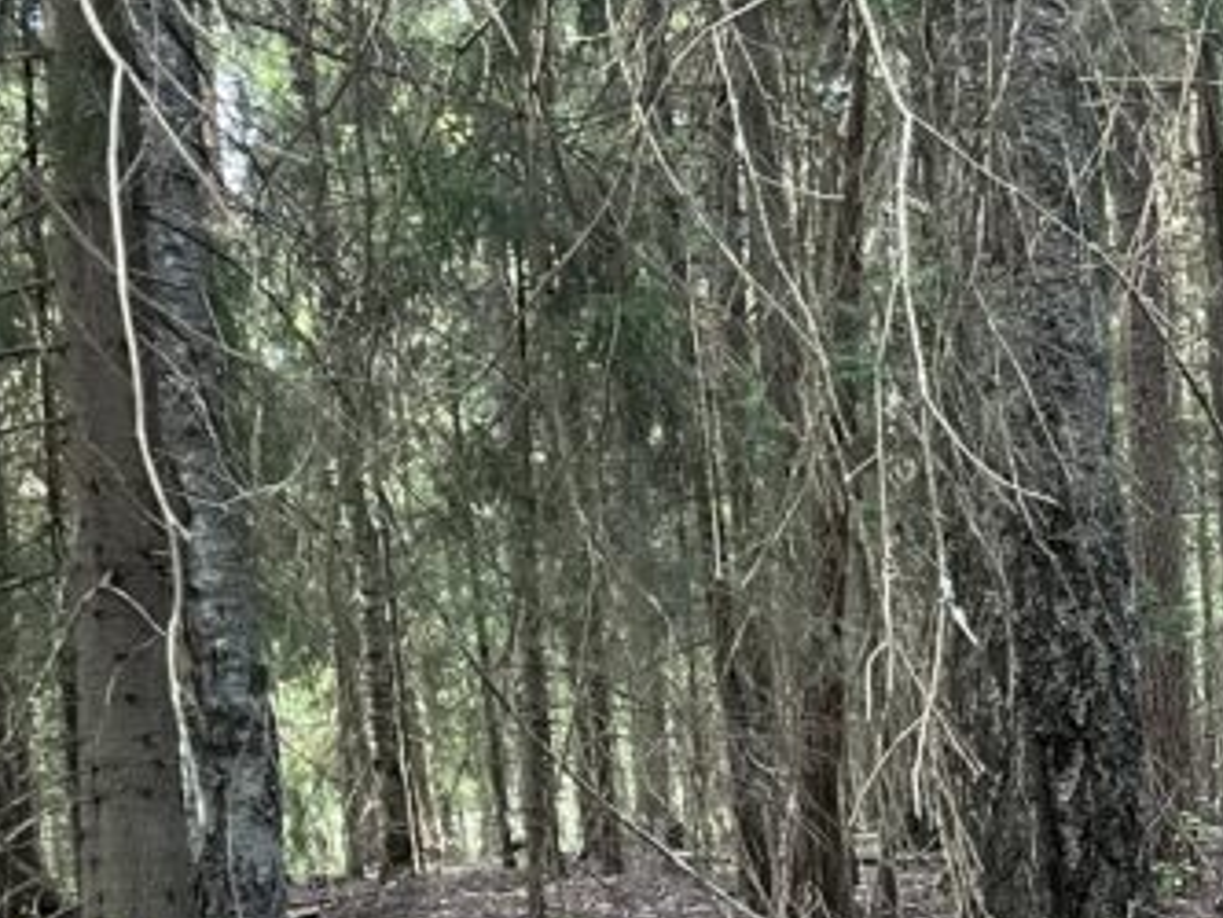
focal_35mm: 80
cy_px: 969
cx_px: 1627
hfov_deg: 21.8
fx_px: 2827
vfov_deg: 17.9
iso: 320
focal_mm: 4.2
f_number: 1.6
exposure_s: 1/60
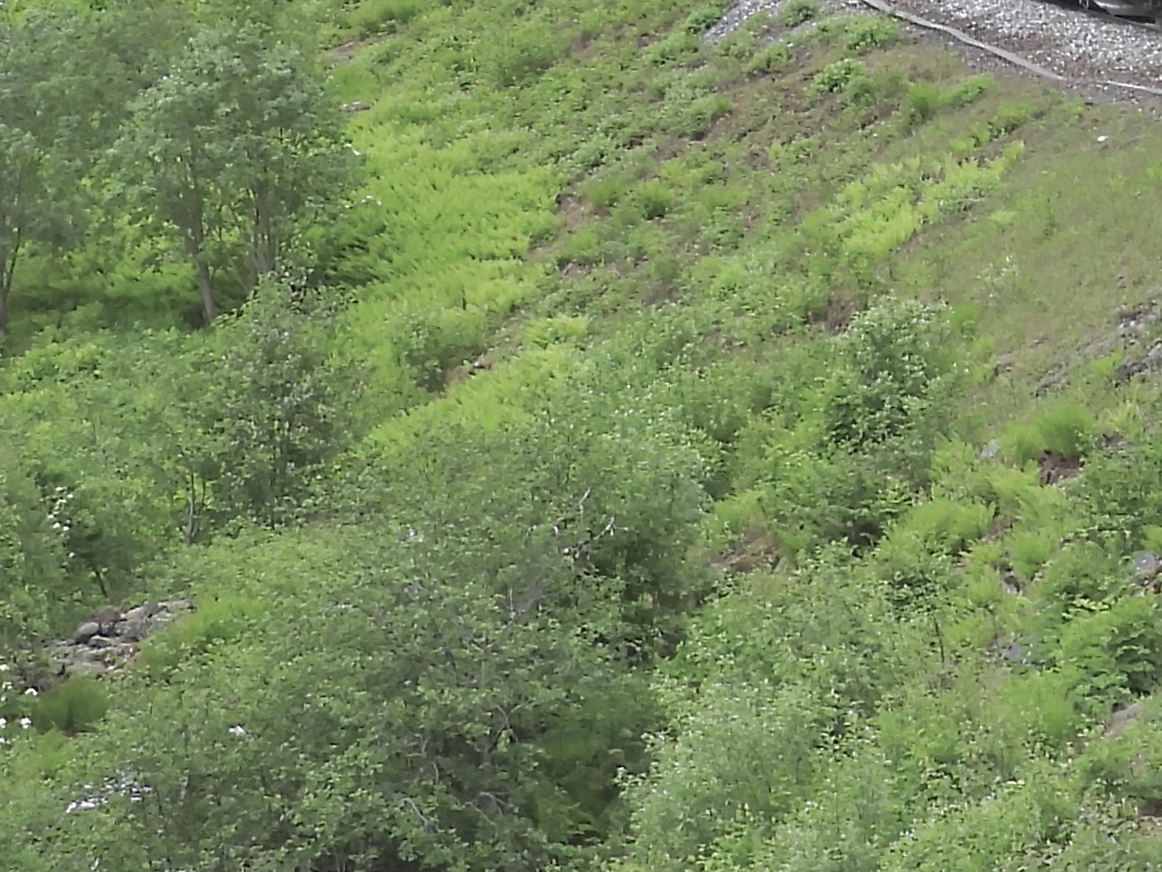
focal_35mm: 145
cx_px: 885
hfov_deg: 13.6
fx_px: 4868
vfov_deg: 10.0
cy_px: -338
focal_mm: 7.7
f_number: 3.2
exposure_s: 1/125
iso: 280
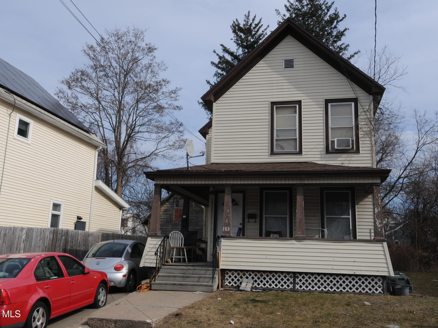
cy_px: 163
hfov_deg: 55.4
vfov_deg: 42.9
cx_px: 223
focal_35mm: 33
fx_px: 418
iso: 200
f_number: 10
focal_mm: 20
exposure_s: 1/400
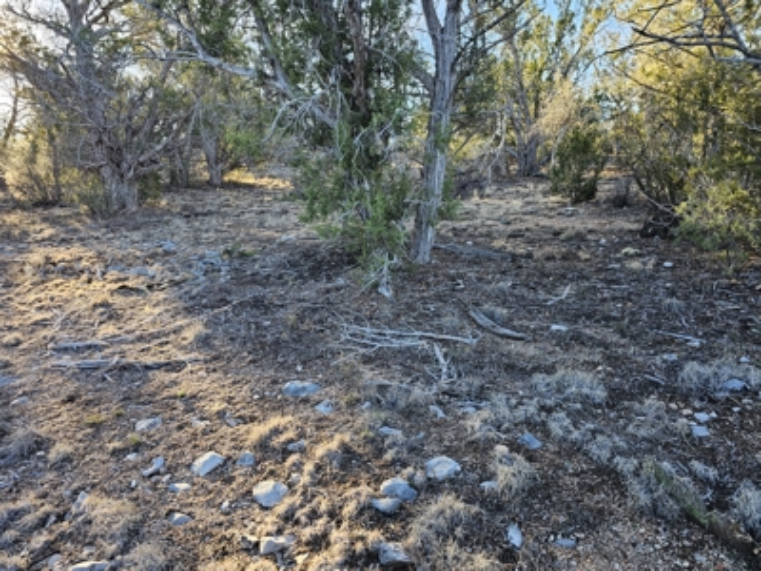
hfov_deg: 73.9
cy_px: 286
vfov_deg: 58.9
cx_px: 380
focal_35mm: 23
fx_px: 506
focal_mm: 6.3
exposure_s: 1/180
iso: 40
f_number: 1.7
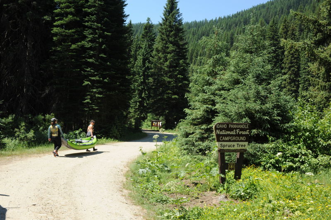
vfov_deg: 37.8
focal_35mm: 35
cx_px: 166
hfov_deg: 54.5
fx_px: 322
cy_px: 110
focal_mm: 35
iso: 400
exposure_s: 1/320
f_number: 11
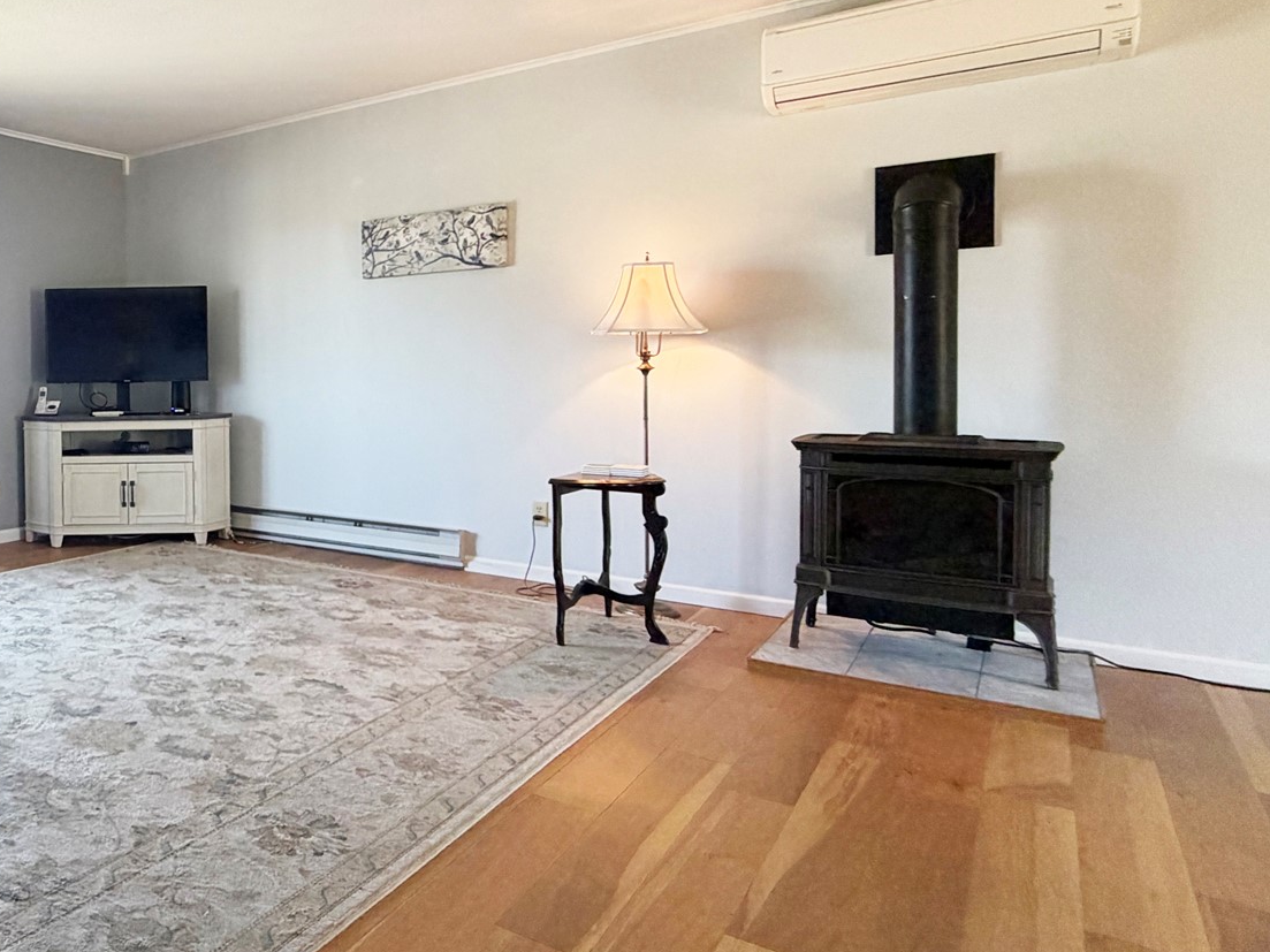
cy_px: 389
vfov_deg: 52.8
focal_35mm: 26
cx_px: 112
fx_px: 954
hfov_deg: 57.2
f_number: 2.2
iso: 200
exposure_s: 1/60
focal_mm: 2.22
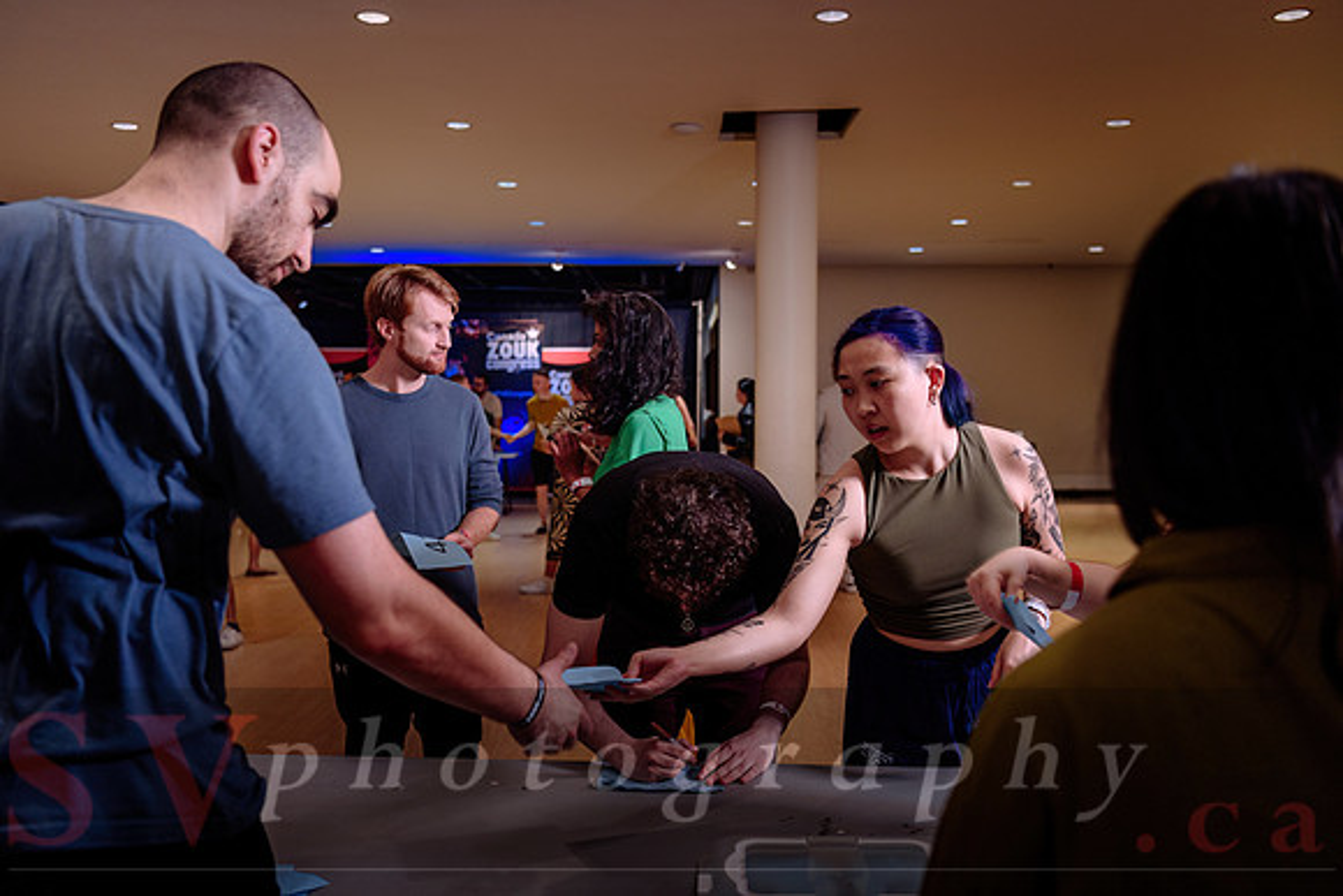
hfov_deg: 58.7
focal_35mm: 32
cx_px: 672
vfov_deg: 41.1
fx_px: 1194
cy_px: 448
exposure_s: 1/100
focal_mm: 32
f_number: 3.2
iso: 400
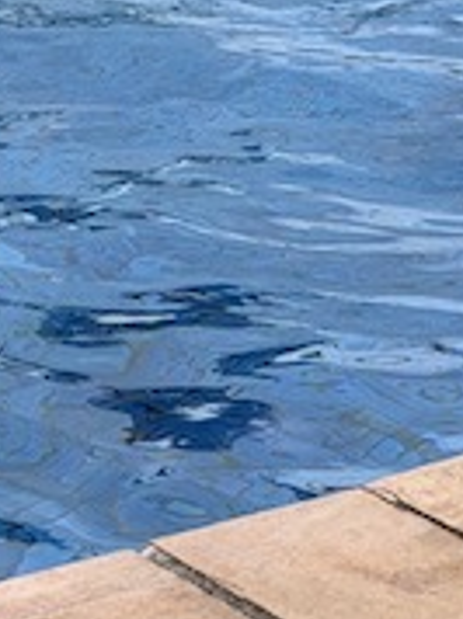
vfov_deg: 8.9
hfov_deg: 6.8
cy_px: -376
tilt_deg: -11.1
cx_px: -174
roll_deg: +0.6
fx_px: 3861
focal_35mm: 216
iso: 64
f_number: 1.78
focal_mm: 6.76
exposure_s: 1/2273
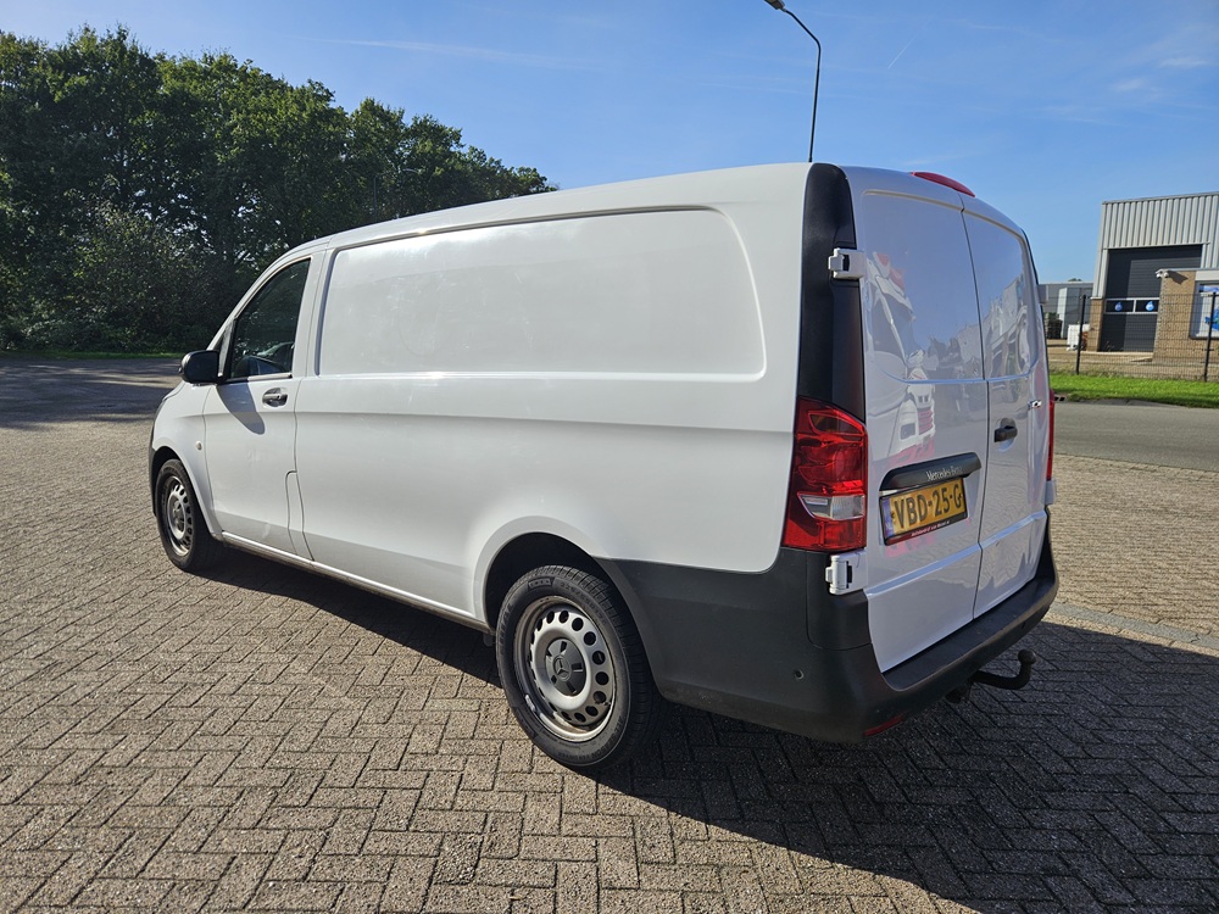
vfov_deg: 58.9
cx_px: 610
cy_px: 457
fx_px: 810
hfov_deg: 73.9
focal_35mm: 23
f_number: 1.8
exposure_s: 1/2271
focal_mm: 5.4
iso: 25
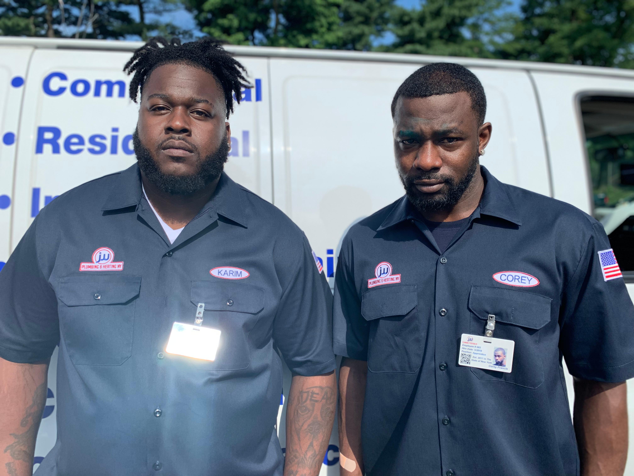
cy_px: 238
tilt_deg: -6.5
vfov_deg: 53.1
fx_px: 476
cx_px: 317
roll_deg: +0.4
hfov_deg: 67.3
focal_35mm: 26
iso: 25
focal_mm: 4.25
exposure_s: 1/2611
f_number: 1.8
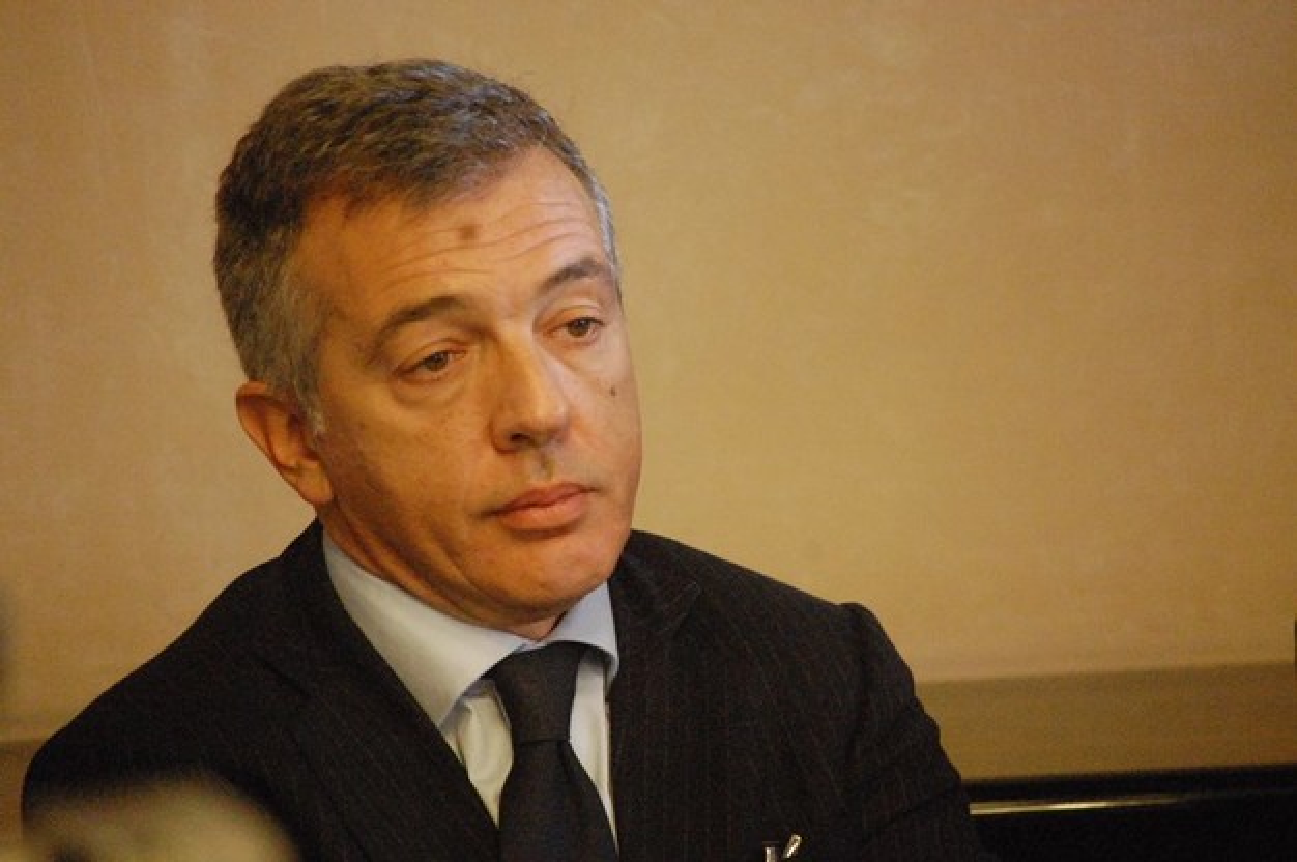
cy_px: 431
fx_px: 9717
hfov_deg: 7.6
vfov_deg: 5.1
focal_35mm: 270
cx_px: 648
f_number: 5.6
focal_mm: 180
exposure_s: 1/50
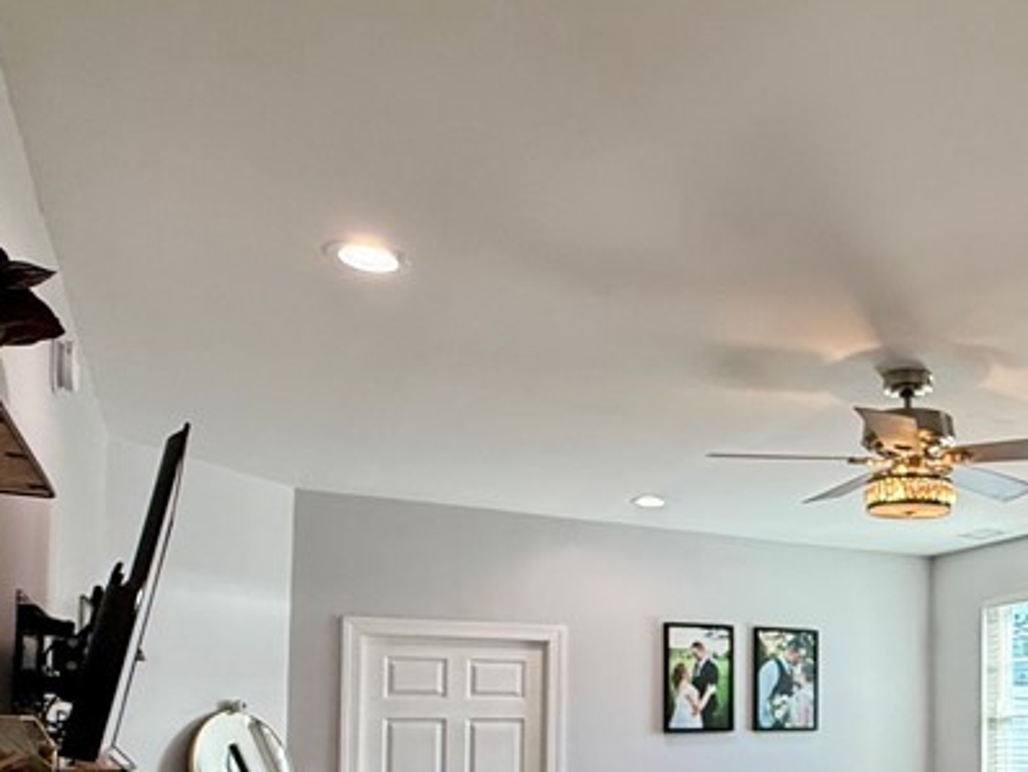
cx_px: 891
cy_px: 676
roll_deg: -0.1
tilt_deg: +2.7
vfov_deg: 37.4
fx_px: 1070
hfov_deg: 47.1
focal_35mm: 36
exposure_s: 1/120
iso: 160
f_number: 2.2
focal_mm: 2.22
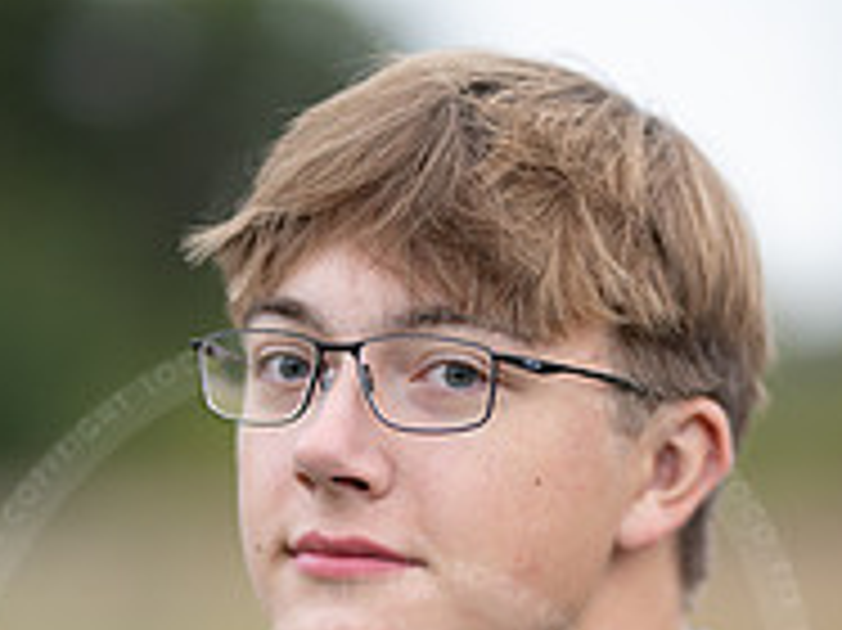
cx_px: 504
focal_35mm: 197
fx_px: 4789
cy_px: 855
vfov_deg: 7.4
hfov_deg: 10.0
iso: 500
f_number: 1.3
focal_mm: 85
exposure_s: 1/400
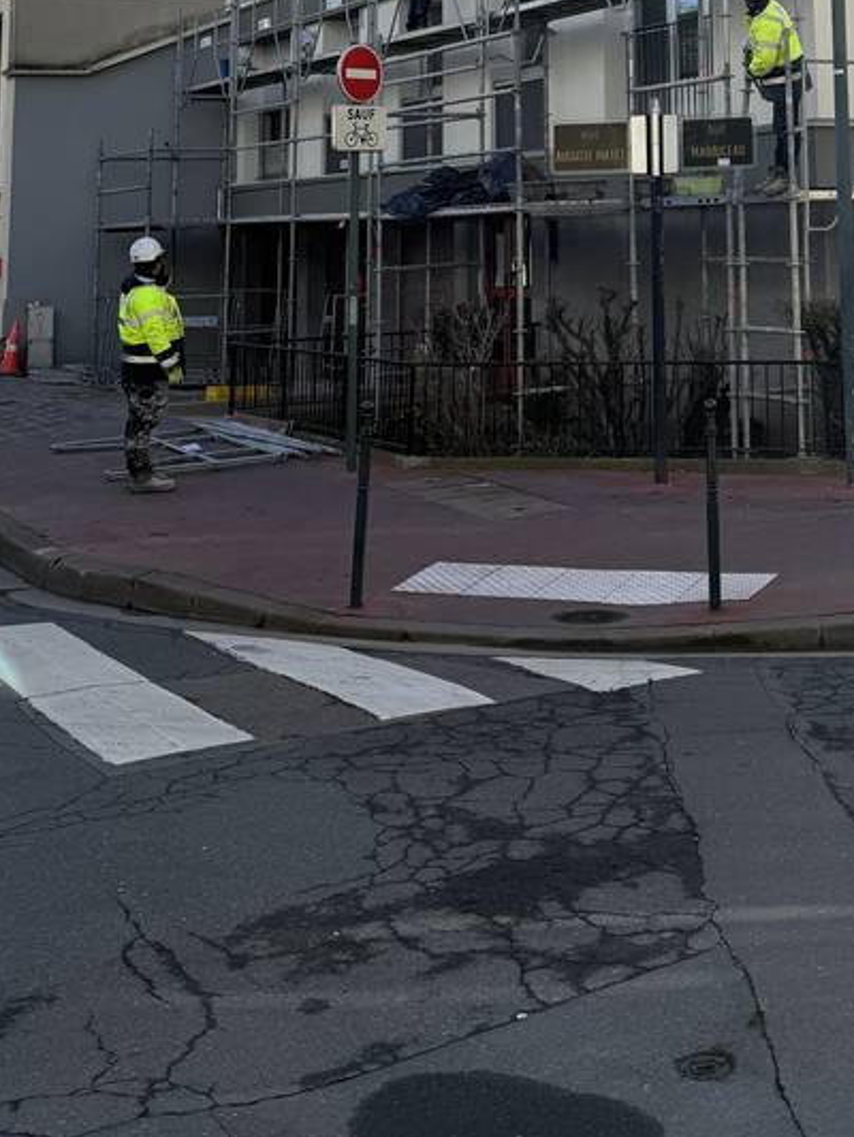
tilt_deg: +8.6
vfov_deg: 32.2
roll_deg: +0.5
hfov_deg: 26.3
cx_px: 737
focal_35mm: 54
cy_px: -43
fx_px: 1776
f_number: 1.78
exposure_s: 1/5319
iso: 100
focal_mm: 6.76
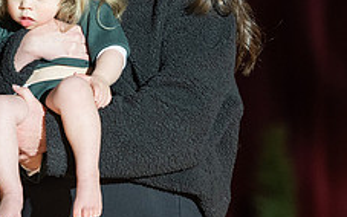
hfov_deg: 4.6
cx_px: 108
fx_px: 4285
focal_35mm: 453
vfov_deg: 2.9
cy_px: 142
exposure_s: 1/800
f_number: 2.8
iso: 800
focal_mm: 135
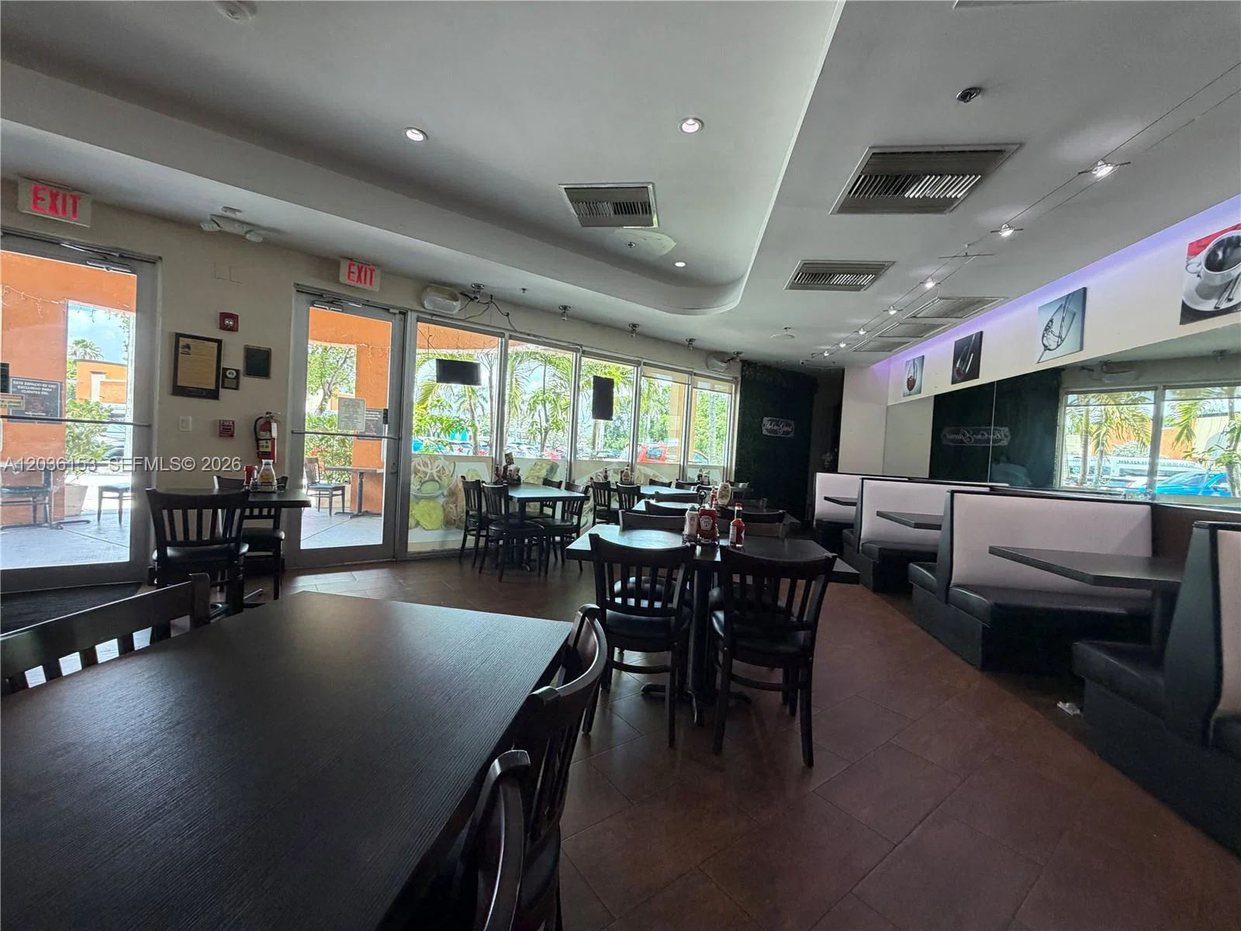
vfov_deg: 85.7
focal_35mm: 14
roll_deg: -2.5
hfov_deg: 102.1
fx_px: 502
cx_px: 620
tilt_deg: -1.3
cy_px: 466
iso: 250
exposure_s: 1/120
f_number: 2.2
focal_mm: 2.22
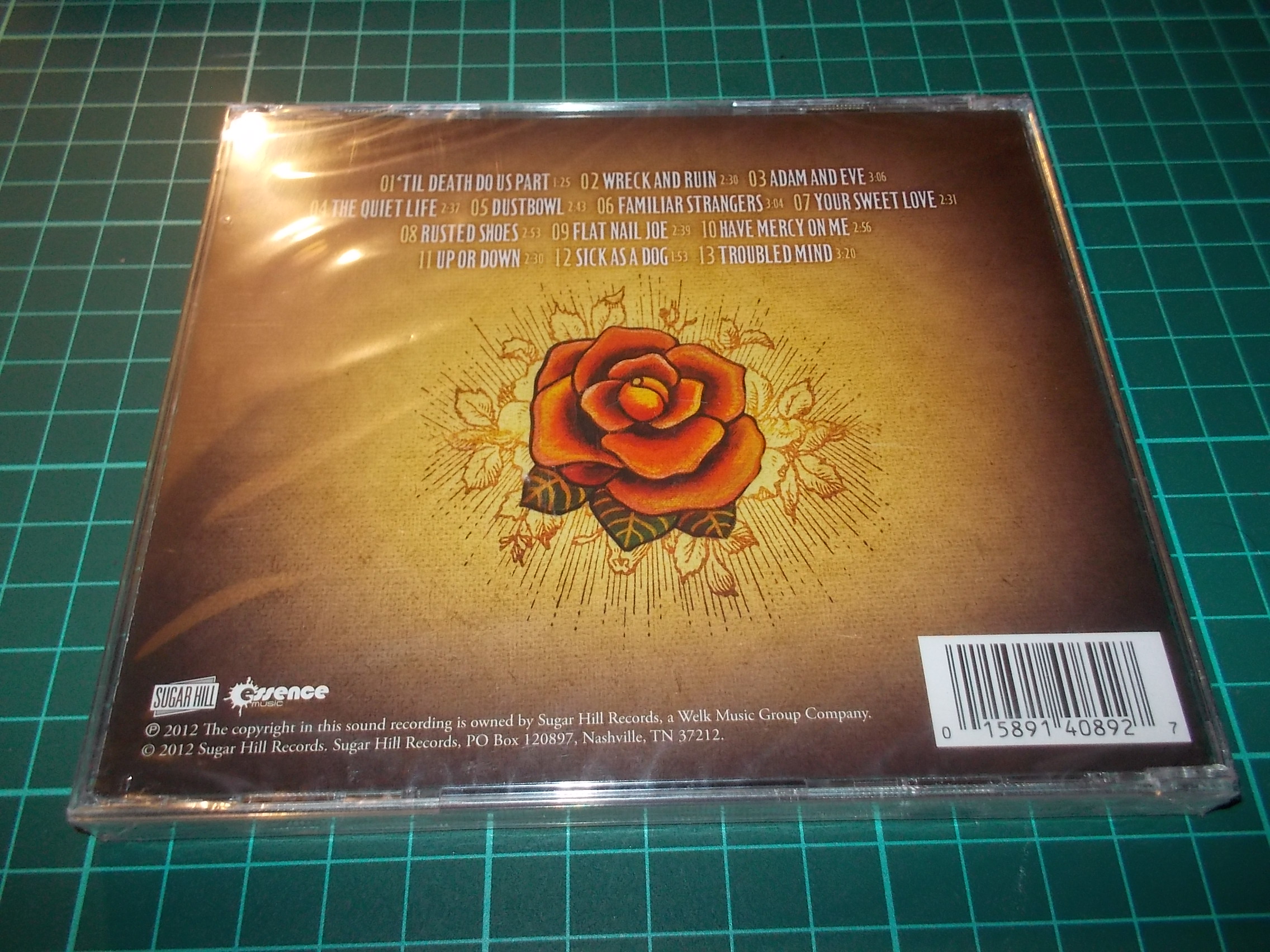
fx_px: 1064
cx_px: 635
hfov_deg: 61.7
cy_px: 476
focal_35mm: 29
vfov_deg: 48.2
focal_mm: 4.1
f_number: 3.3
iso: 200
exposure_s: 1/30
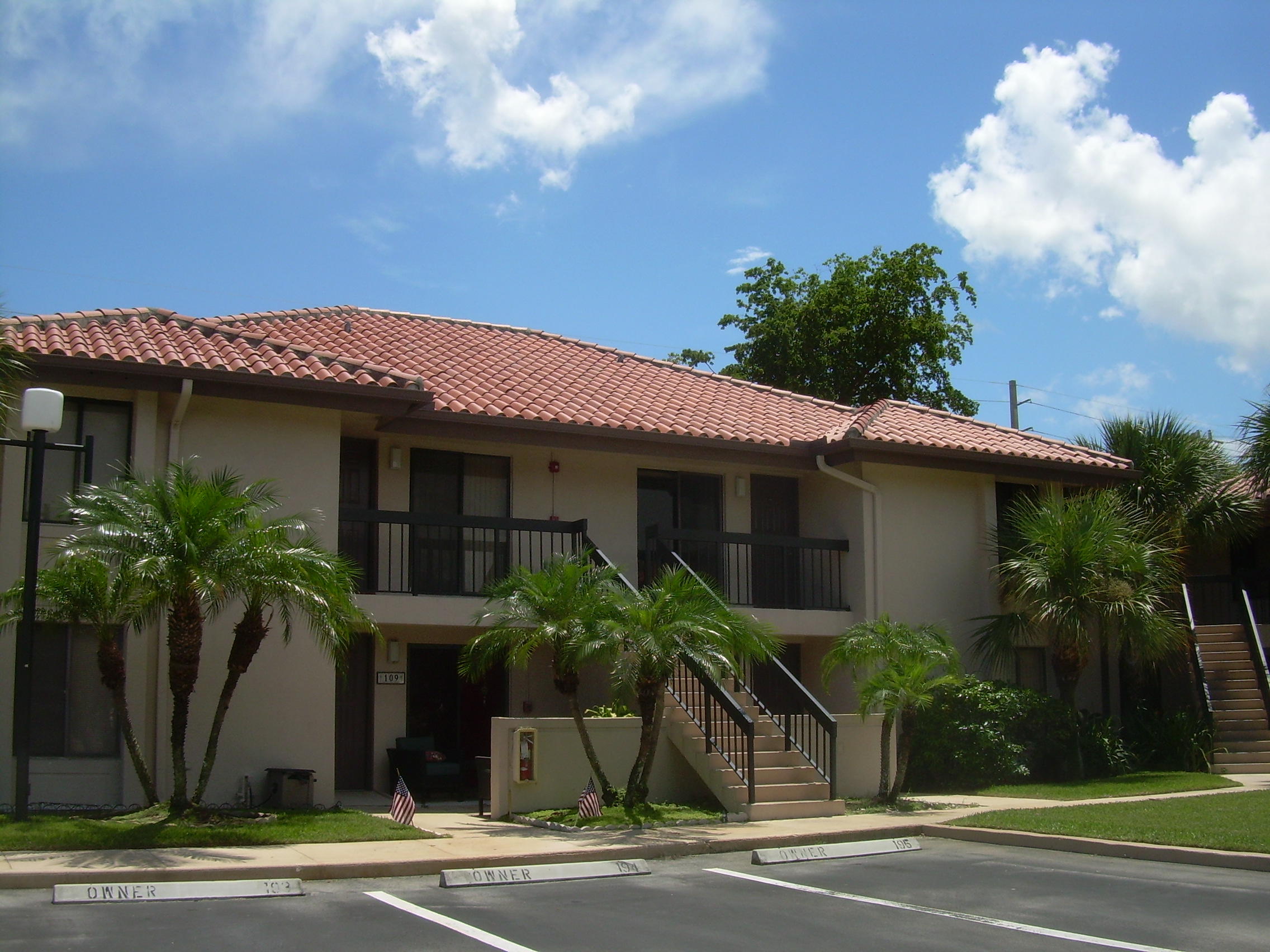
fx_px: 1394
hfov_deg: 49.0
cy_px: 476
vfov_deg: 37.7
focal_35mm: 38
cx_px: 635
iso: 50
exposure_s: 1/546
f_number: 4.6
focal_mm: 6.3
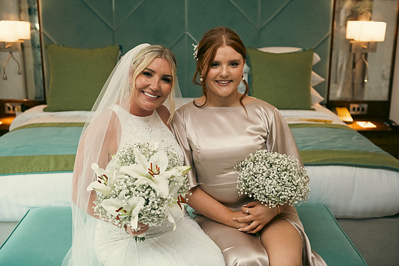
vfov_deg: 29.5
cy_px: 133
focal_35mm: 46
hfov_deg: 43.1
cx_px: 200
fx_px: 505
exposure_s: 1/160
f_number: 3.5
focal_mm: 45
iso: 800
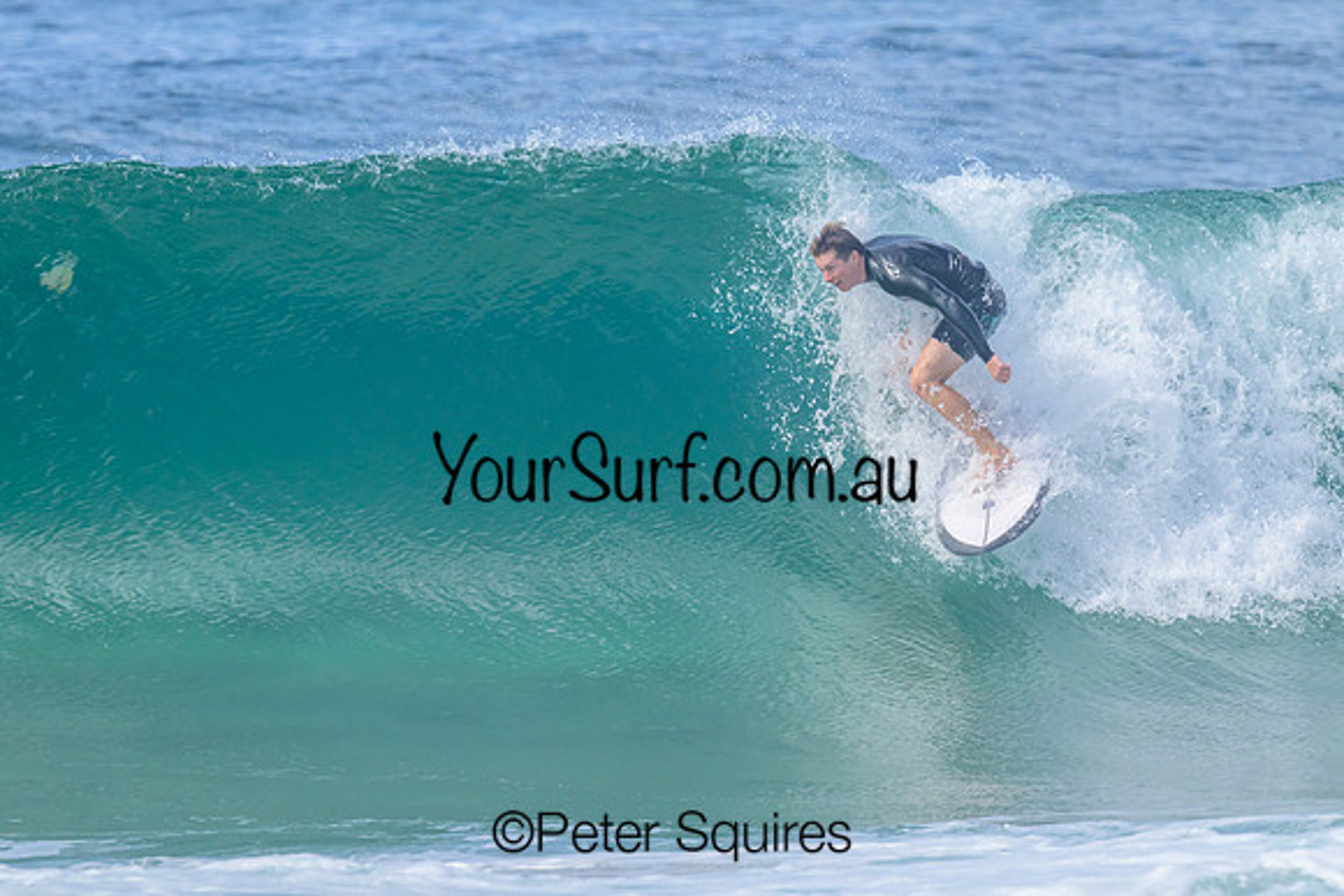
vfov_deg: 1.9
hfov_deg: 2.9
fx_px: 26386
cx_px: 792
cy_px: 410
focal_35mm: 707
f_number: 11
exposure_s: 1/2000
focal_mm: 560
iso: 1000
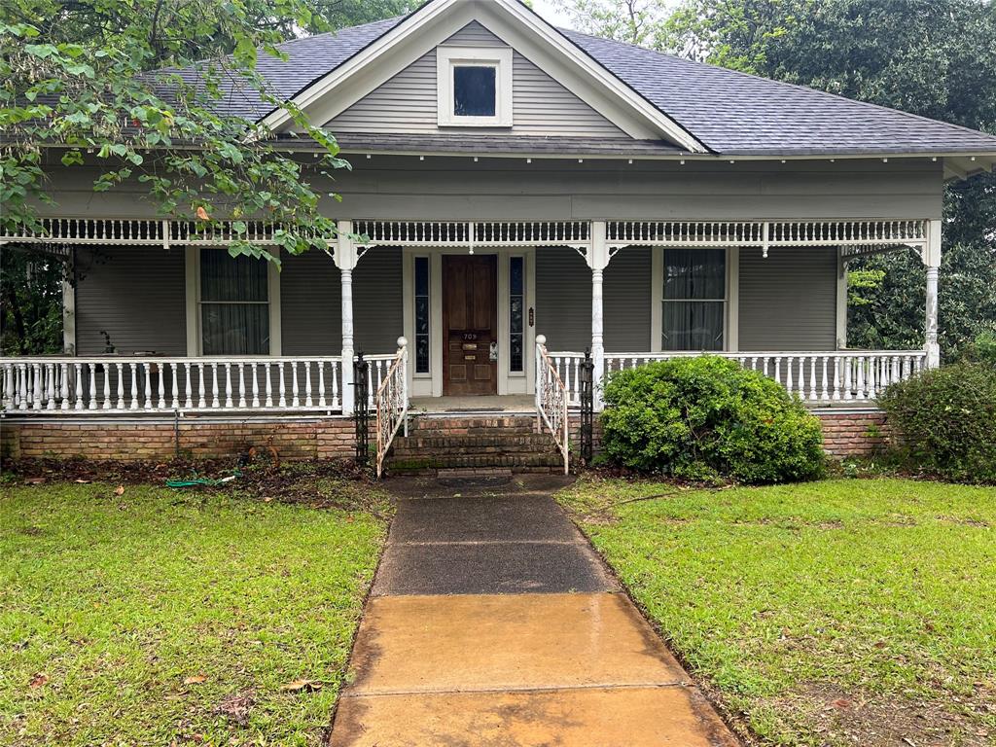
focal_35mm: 26
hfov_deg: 67.3
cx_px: 498
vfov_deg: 53.1
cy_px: 374
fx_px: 748
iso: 80
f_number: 1.5
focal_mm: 5.7
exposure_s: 1/121
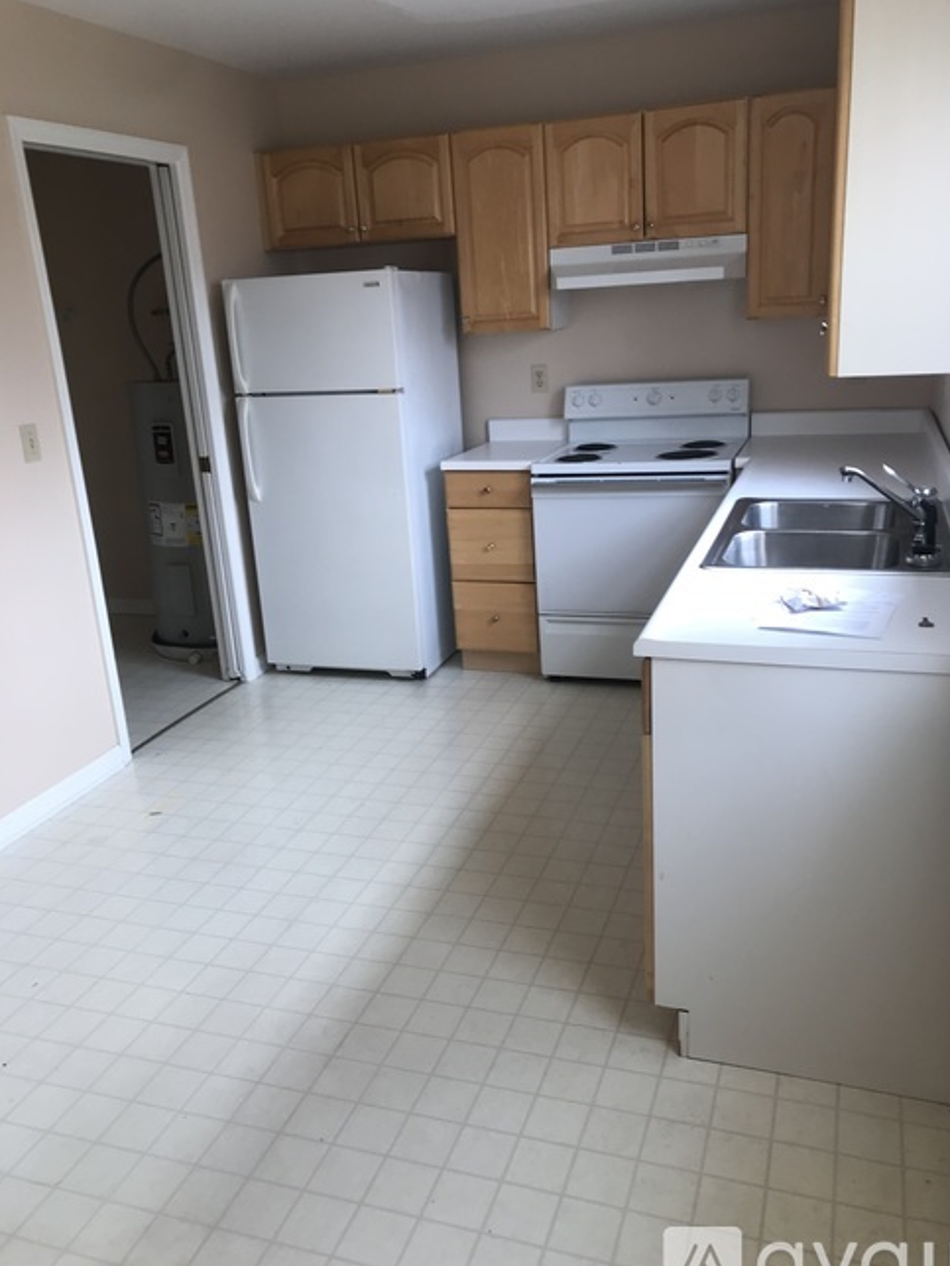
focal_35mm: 29
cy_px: 650
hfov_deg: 48.2
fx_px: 1061
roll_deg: +4.2
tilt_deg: -20.3
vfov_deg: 61.7
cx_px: 490
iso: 25
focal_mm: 3.99
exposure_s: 1/60
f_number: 1.8
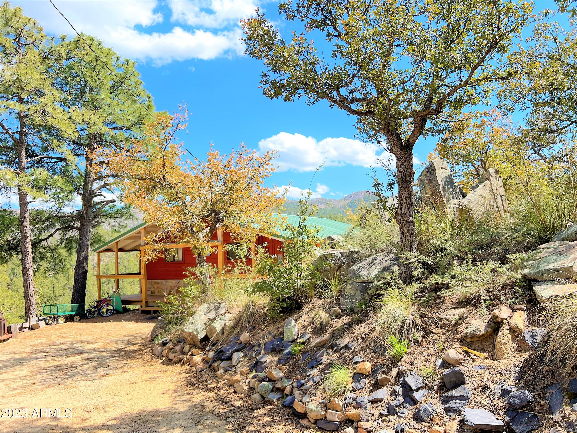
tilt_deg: +5.3
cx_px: 288
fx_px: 433
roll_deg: +2.9
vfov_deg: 53.1
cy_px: 216
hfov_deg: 67.3
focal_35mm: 26
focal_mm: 5.7
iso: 50
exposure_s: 1/1009
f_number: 1.5
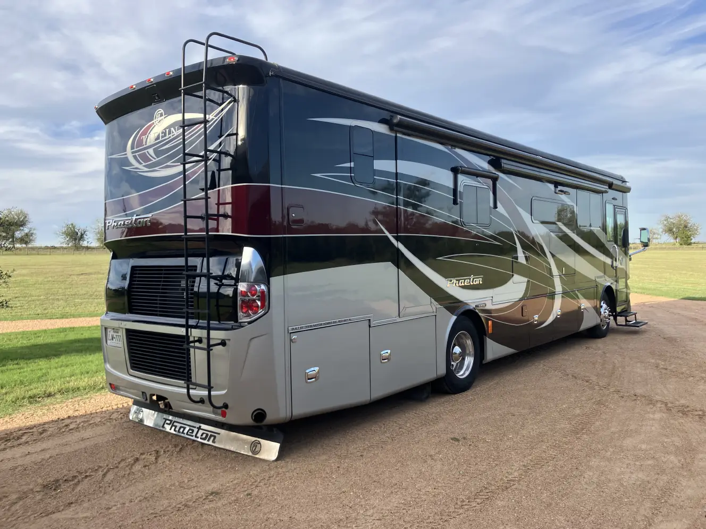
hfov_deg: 63.4
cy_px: 264
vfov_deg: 49.7
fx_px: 571
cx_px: 353
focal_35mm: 28
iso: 32
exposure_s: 1/571
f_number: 1.8
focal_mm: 3.99
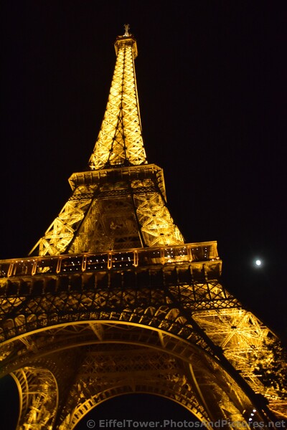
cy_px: 215
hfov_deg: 47.9
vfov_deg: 67.4
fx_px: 323
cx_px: 144
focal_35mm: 27
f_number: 3.5
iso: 4000
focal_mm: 18
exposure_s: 1/60
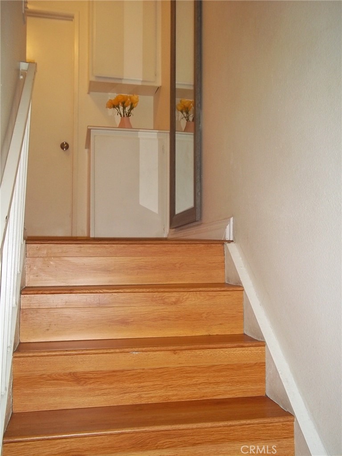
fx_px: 474
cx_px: 171
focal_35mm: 36
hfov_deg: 39.7
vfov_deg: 51.4
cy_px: 228
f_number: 3.1
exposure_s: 1/30
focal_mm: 6.5
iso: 160
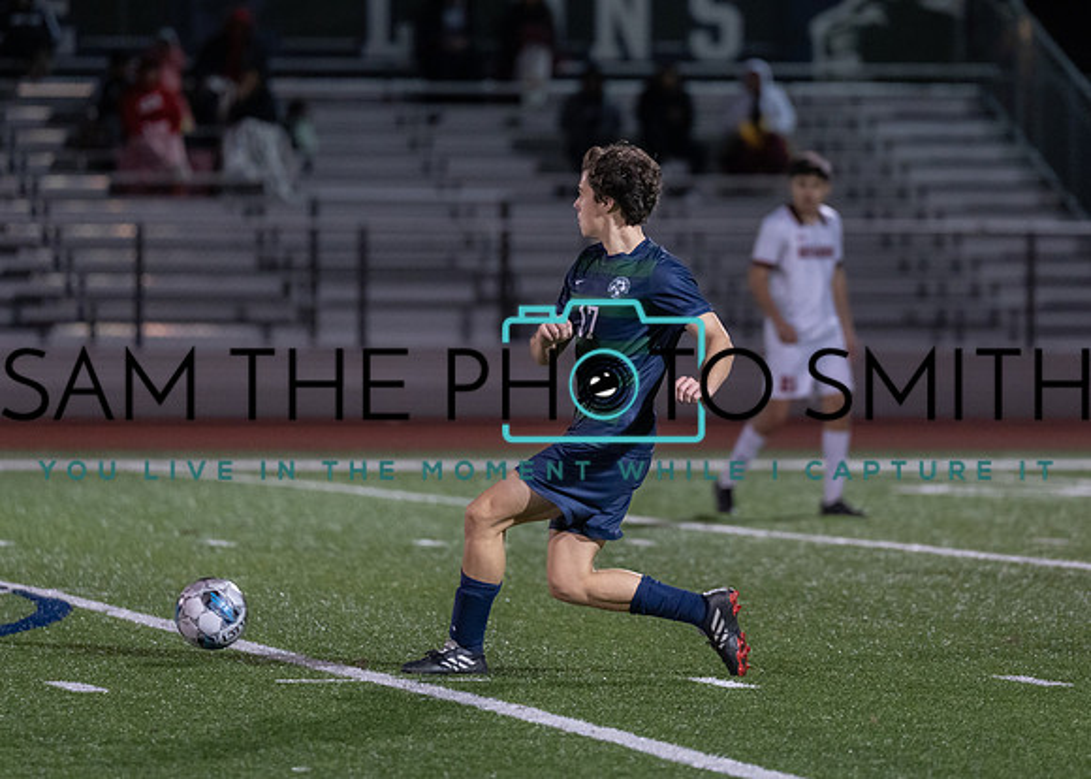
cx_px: 674
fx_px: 9055
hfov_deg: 6.9
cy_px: 282
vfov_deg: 4.9
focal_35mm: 292
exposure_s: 1/1000
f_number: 2.8
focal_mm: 200
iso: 2000
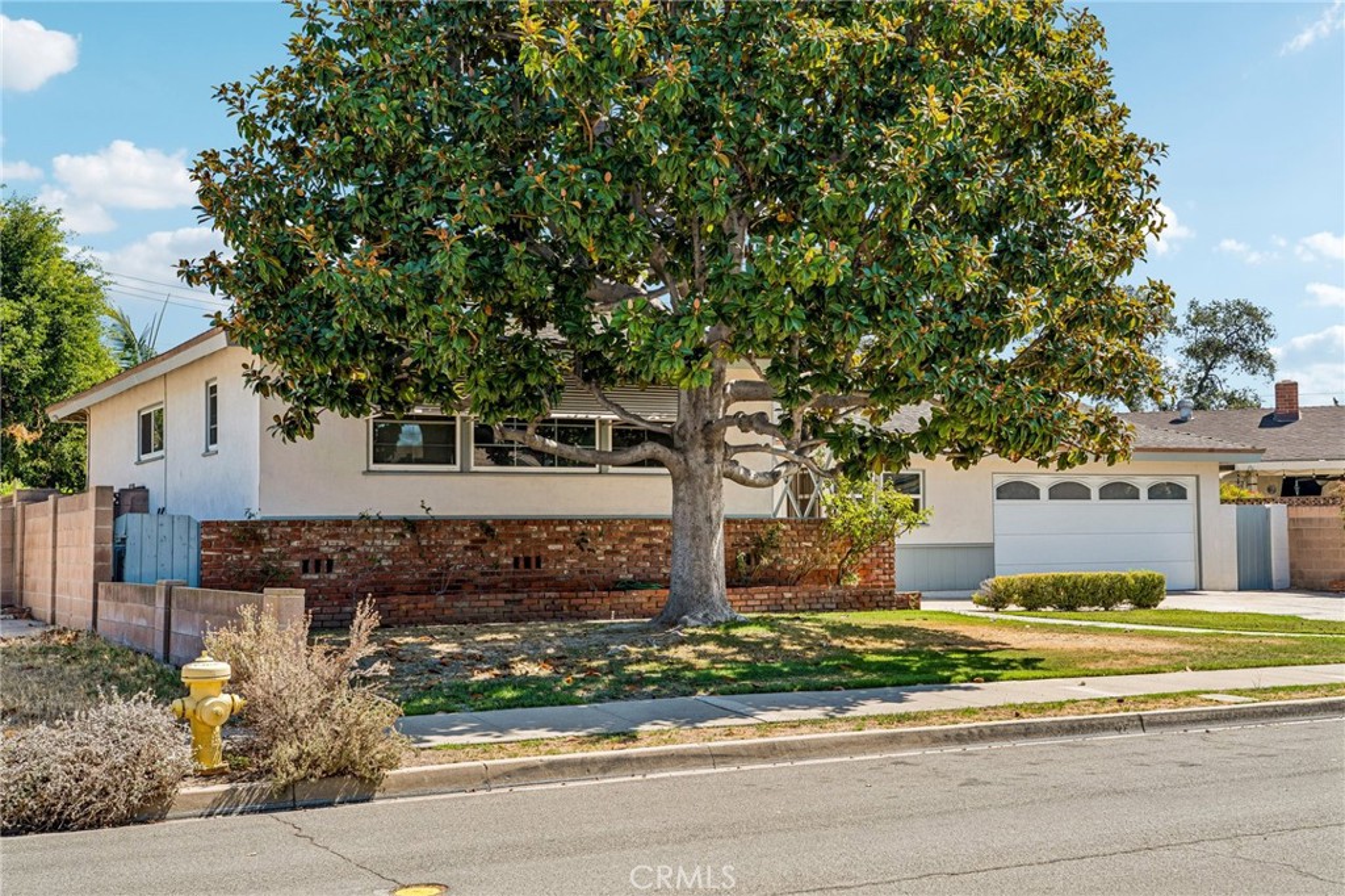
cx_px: 672
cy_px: 448
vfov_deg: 31.9
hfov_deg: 46.4
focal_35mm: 42
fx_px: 1569
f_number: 8
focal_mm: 42
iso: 100
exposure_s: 1/250
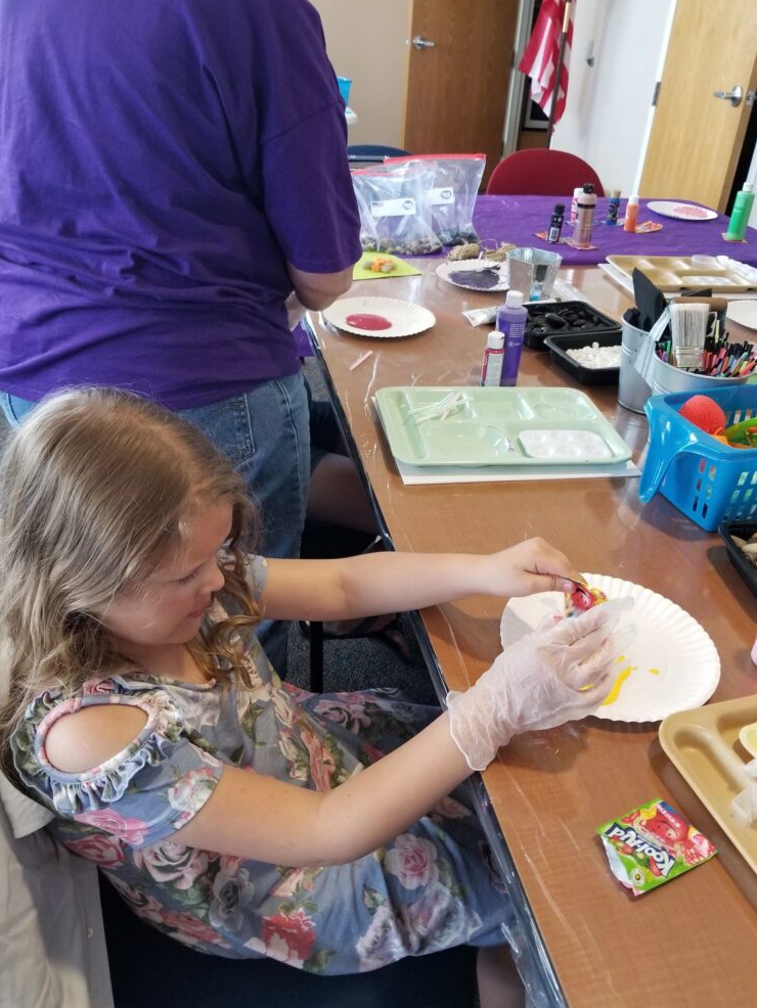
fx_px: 787
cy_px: 503
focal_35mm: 27
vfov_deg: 65.3
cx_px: 382
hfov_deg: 51.4
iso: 160
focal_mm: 4.25
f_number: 1.7
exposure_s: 1/60
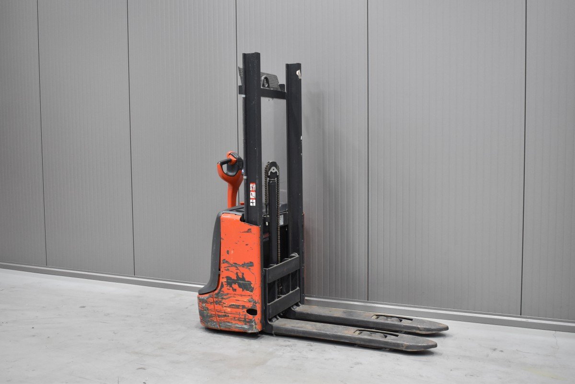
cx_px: 288
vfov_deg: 35.5
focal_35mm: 38
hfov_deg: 51.3
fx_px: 599
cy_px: 192
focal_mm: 25
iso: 1600
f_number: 5
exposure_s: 1/50
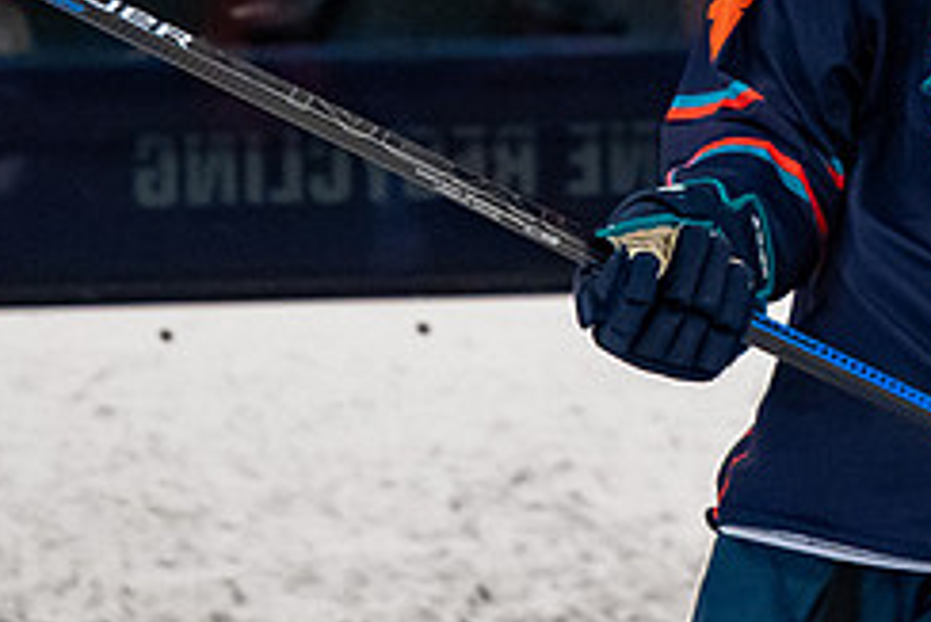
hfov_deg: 2.0
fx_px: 26238
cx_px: 935
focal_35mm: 1014
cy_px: -369
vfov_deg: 1.4
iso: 2000
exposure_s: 1/800
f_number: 3.2
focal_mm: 200
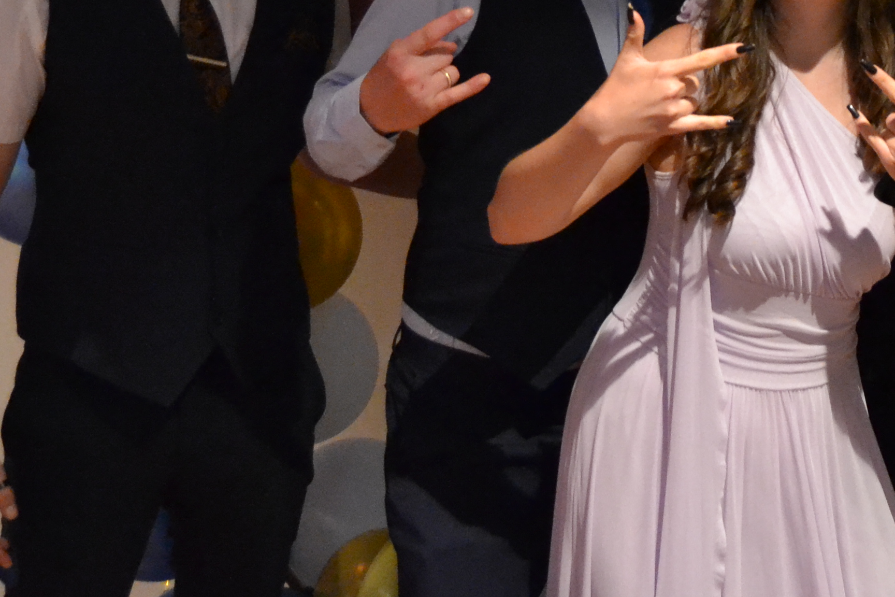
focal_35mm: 80
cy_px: -107
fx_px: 1989
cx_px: 803
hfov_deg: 24.6
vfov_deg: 16.4
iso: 3200
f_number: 3.5
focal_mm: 20
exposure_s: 1/40
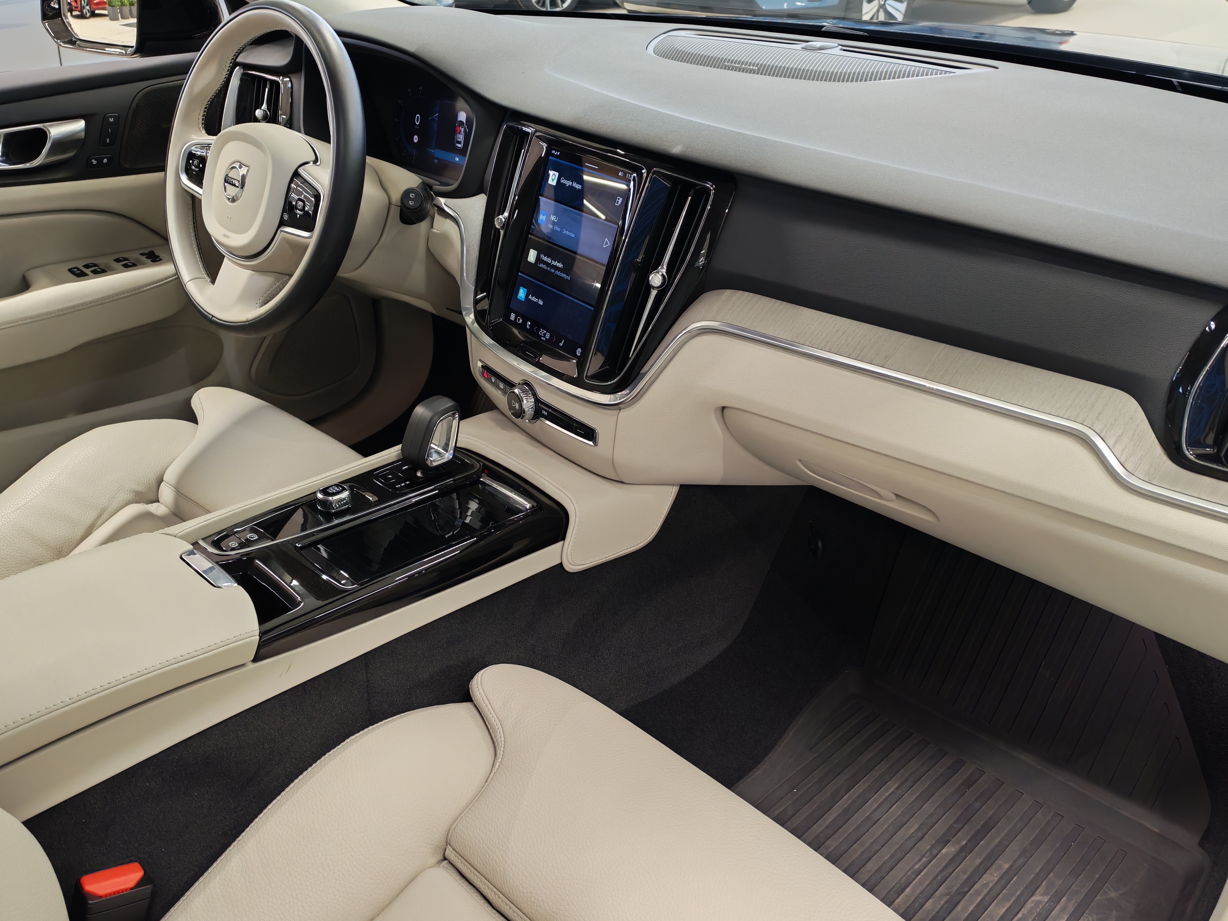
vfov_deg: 44.2
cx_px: 592
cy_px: 469
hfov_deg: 56.8
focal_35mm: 32
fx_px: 1135
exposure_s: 1/50
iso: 1000
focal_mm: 6.12
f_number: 1.9
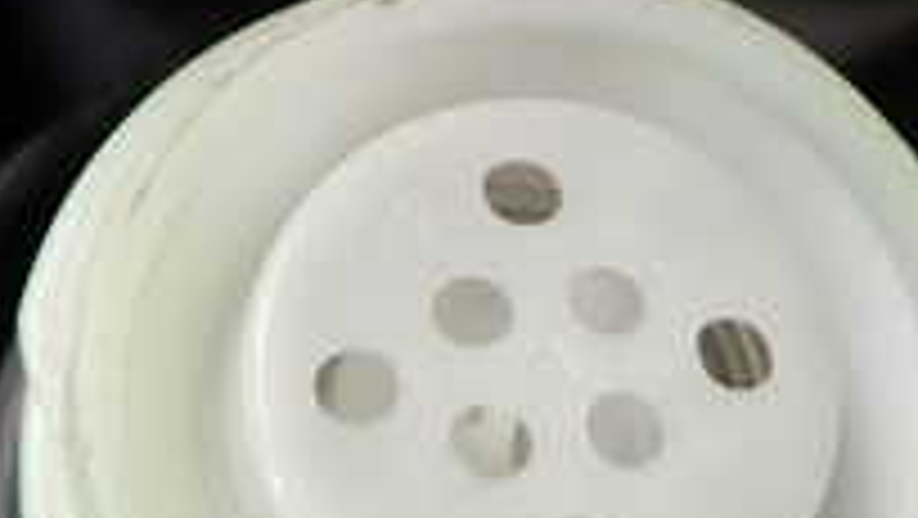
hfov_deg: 26.5
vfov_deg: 15.1
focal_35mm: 80
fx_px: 1948
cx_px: 472
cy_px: 338
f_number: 2
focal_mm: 4.5
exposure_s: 1/40
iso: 200
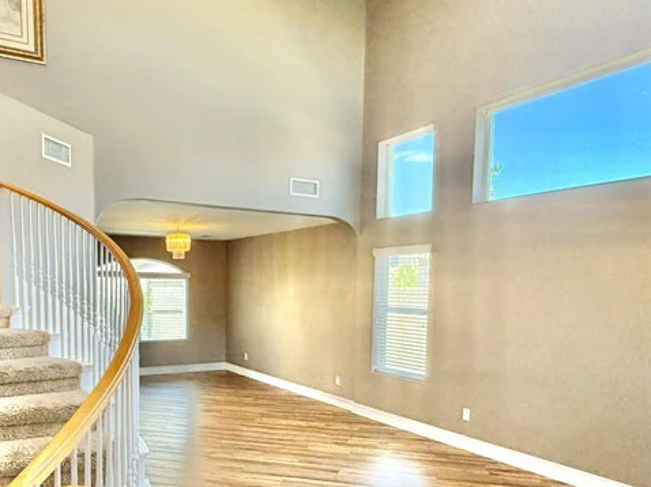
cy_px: 340
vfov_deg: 45.7
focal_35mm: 30
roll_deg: -0.3
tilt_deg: -5.1
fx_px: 564
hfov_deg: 59.6
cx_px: 268
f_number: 2.2
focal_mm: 2.22
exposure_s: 1/60
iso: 250
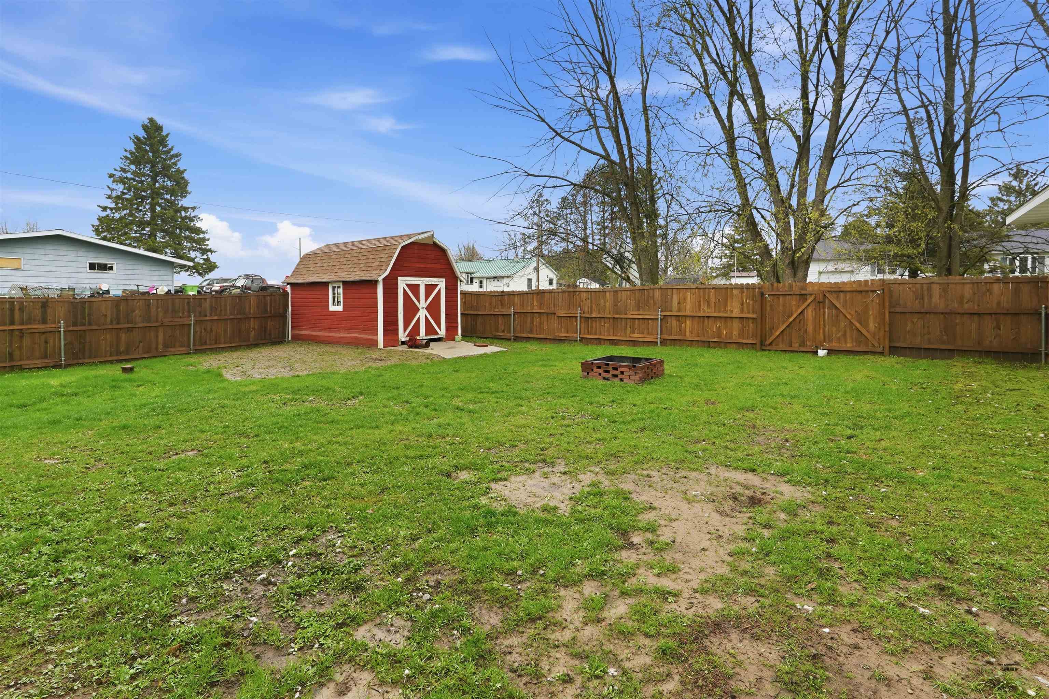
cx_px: 524
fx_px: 481
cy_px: 350
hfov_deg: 95.0
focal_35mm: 16
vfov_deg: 72.1
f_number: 5
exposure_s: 1/80
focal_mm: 11
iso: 100
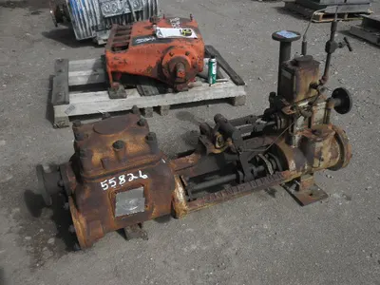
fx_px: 384
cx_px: 190
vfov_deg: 40.7
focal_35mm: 35
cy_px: 142
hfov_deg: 52.6
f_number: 9.1
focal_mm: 6.1
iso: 64
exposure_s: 1/100
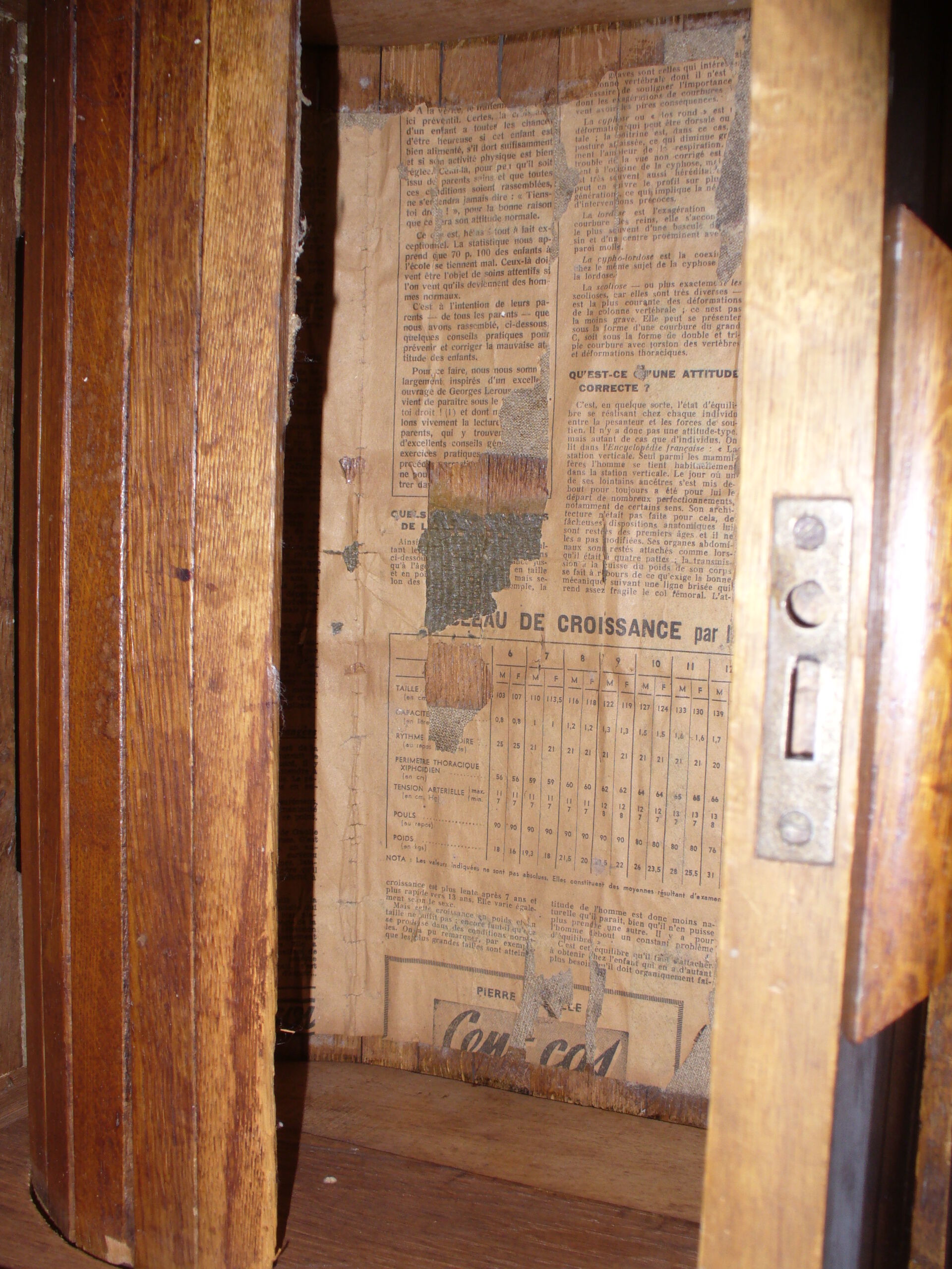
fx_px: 1357
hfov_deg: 38.7
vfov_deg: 50.1
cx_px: 476
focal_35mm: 37
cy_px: 634
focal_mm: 6.1
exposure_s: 1/30
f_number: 2.8
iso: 80
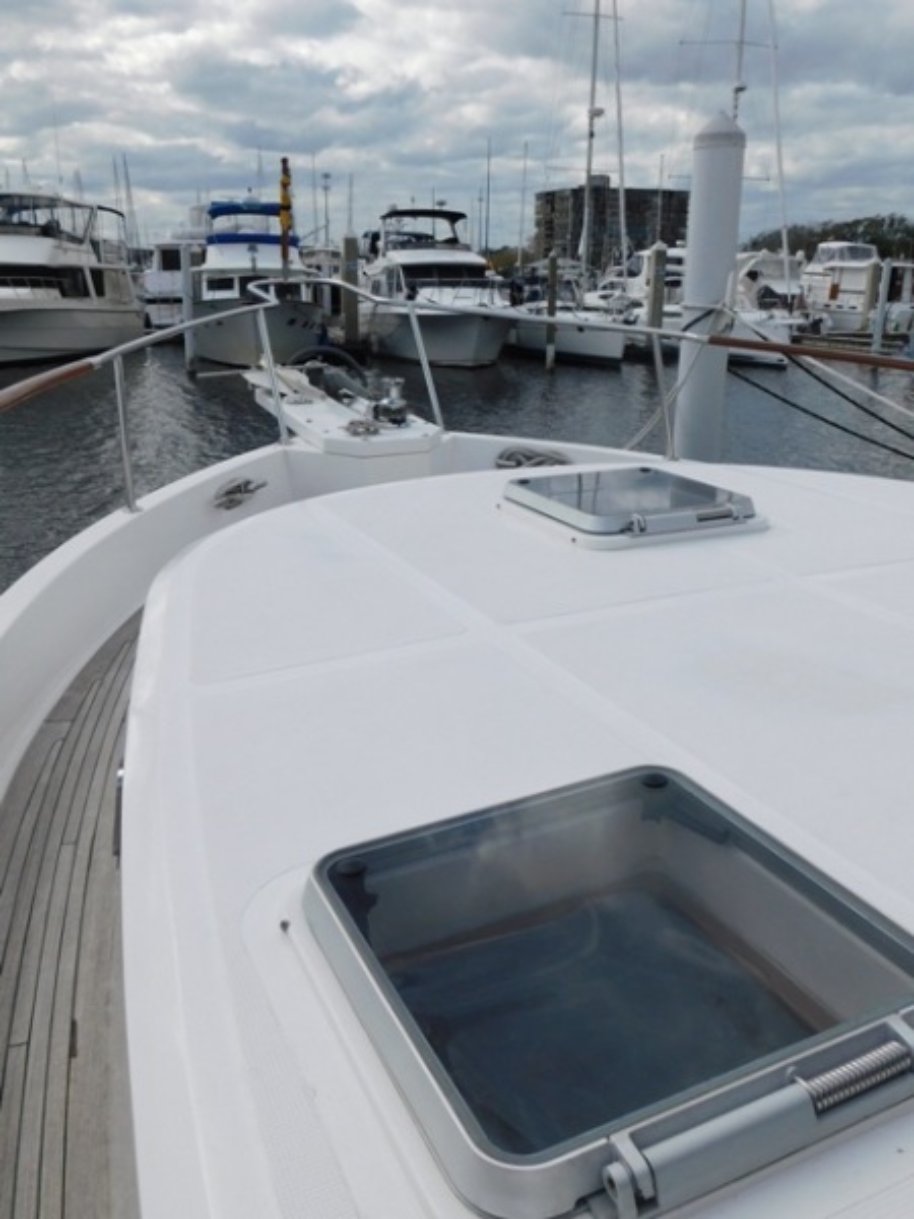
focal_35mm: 30
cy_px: 610
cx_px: 457
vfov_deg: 60.0
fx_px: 1056
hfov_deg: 46.8
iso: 125
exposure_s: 1/640
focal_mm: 5.3
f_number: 6.4
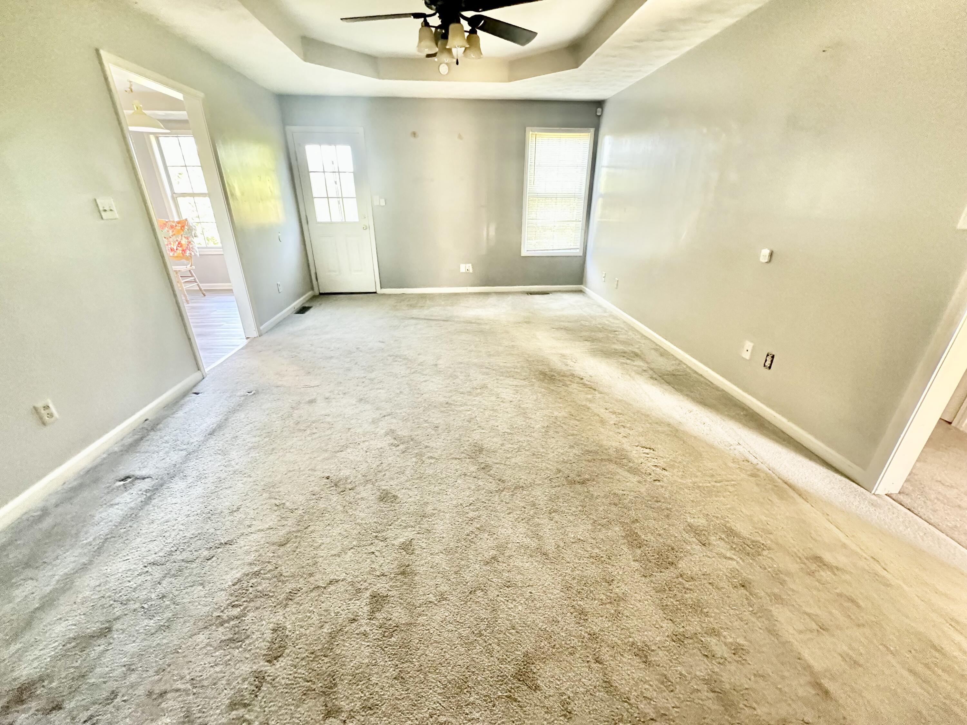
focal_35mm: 14
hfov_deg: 102.1
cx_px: 484
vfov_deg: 85.7
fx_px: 391
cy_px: 362
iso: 640
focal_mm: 2.22
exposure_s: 1/60
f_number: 2.2
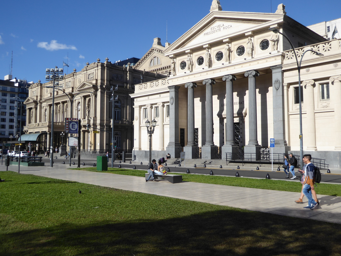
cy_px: 128
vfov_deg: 41.8
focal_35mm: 34
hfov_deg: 54.0
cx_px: 170
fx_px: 335
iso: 80
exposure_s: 1/1000
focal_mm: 5.8
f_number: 3.6
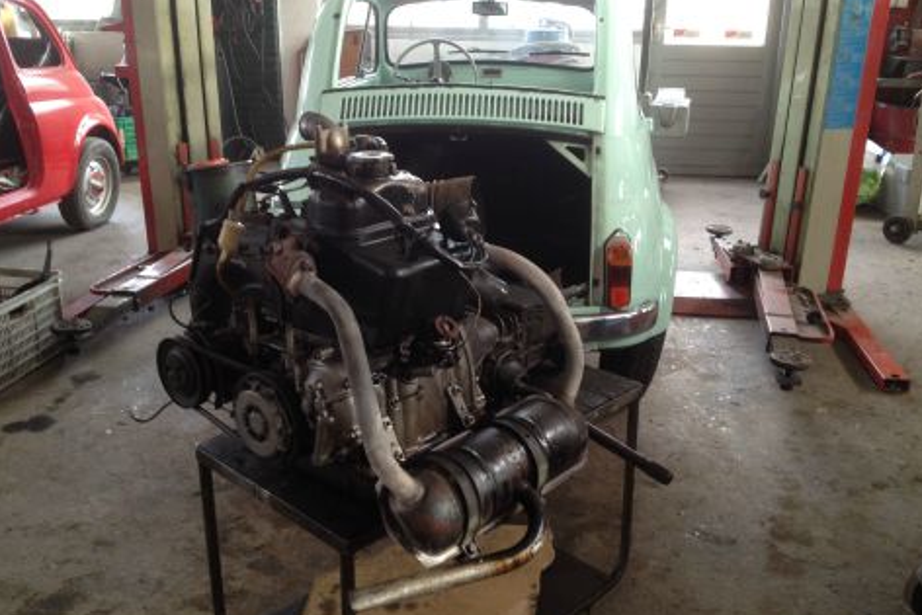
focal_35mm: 37
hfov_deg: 51.9
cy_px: 305
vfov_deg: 36.0
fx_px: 948
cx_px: 465
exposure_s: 1/20
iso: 64
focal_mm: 4.28
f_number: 2.4
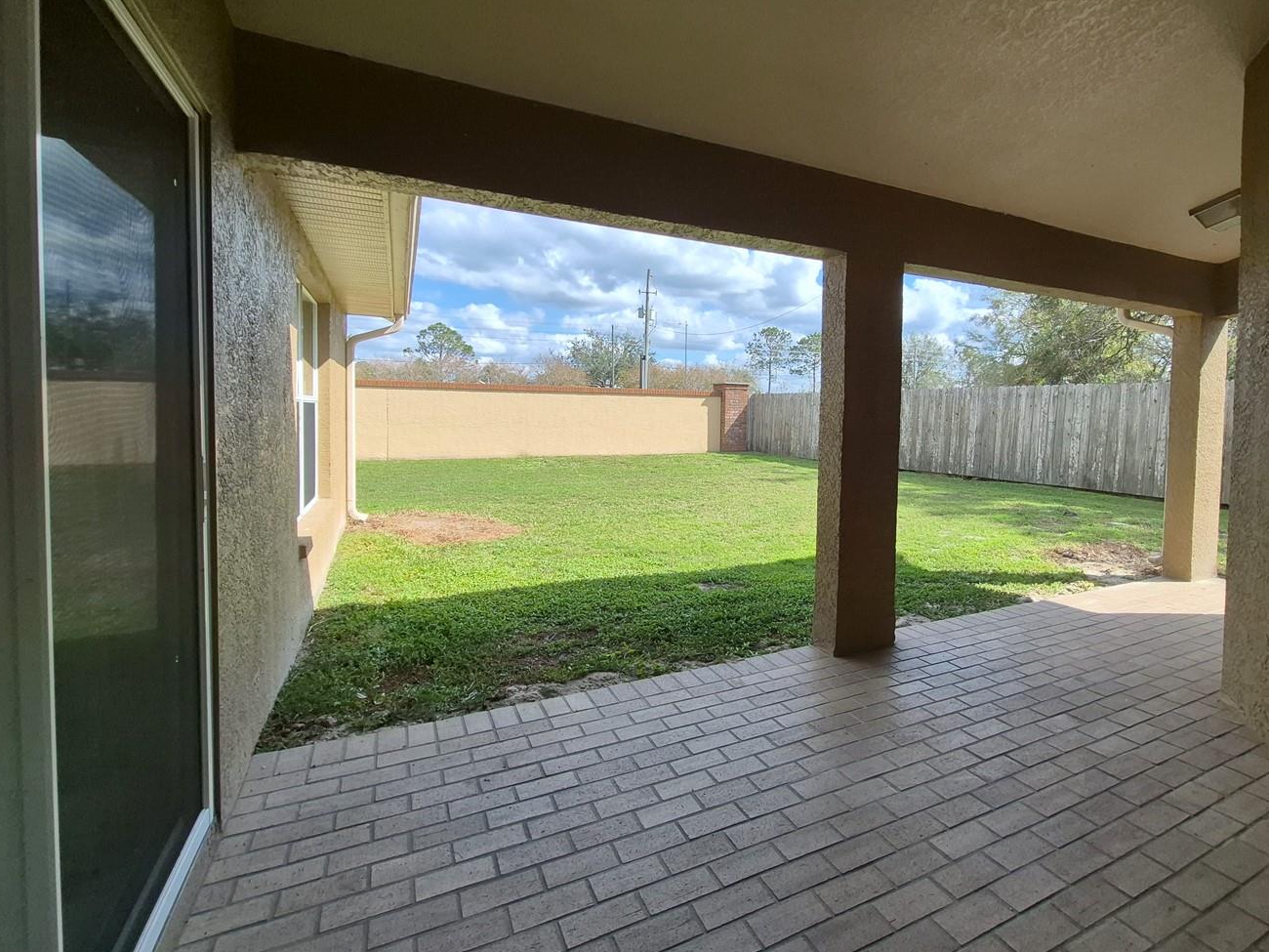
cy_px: 443
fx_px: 587
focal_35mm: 16
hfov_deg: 94.0
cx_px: 712
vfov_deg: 78.0
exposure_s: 1/856
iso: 100
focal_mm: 1.74
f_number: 2.2
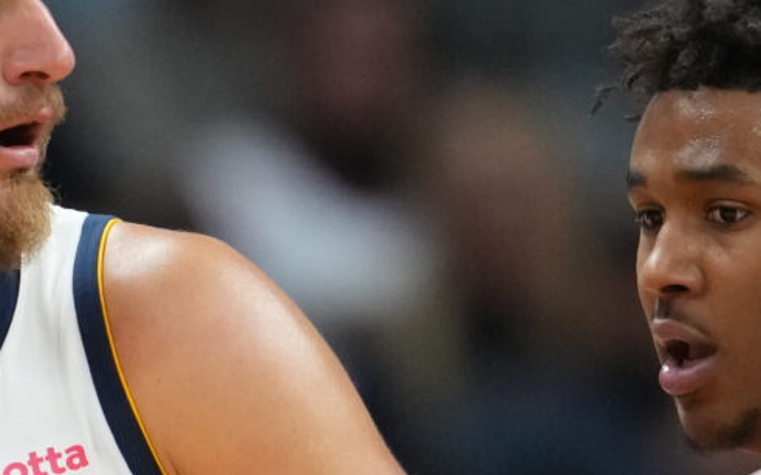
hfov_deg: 1.0
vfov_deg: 0.6
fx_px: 44010
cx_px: -46
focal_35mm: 2123
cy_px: 674
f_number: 2.8
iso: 5000
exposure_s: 1/1600
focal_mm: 400
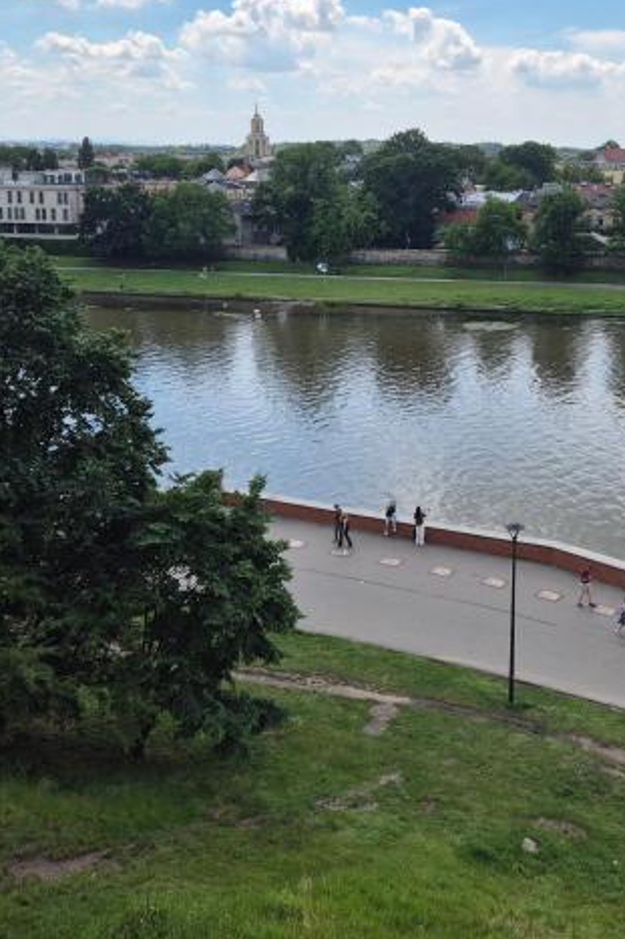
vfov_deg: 46.9
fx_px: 1068
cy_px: 338
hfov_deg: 32.2
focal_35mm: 41
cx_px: 444
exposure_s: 1/1752
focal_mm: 5.4
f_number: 1.8
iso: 25
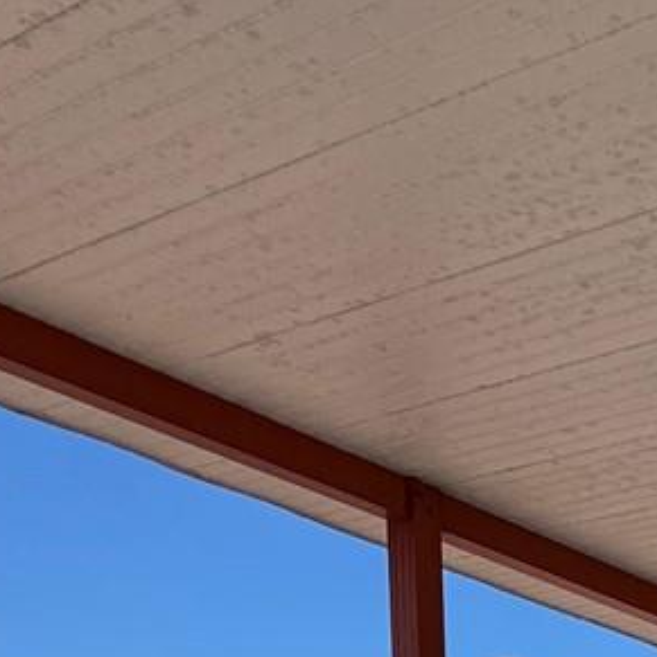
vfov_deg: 19.4
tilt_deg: -6.5
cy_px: 1170
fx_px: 1460
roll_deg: -0.3
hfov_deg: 22.5
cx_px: 874
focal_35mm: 68
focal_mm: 2.22
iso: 40
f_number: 2.2
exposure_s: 1/1880
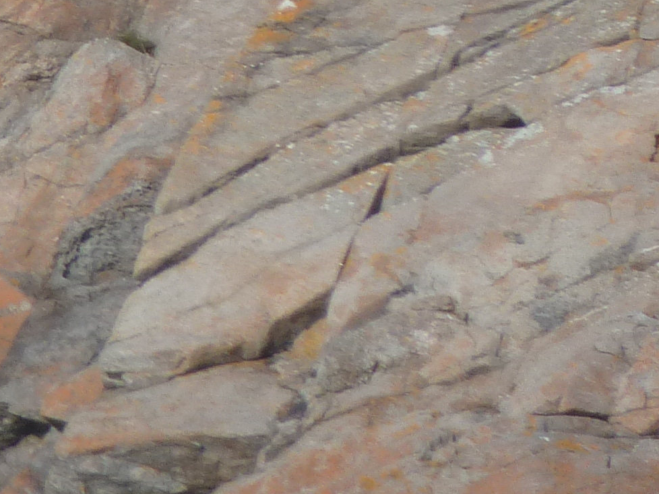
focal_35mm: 1227
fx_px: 23353
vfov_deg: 1.2
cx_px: -614
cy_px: -447
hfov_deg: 1.6
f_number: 4.9
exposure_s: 1/400
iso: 80
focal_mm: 49.2
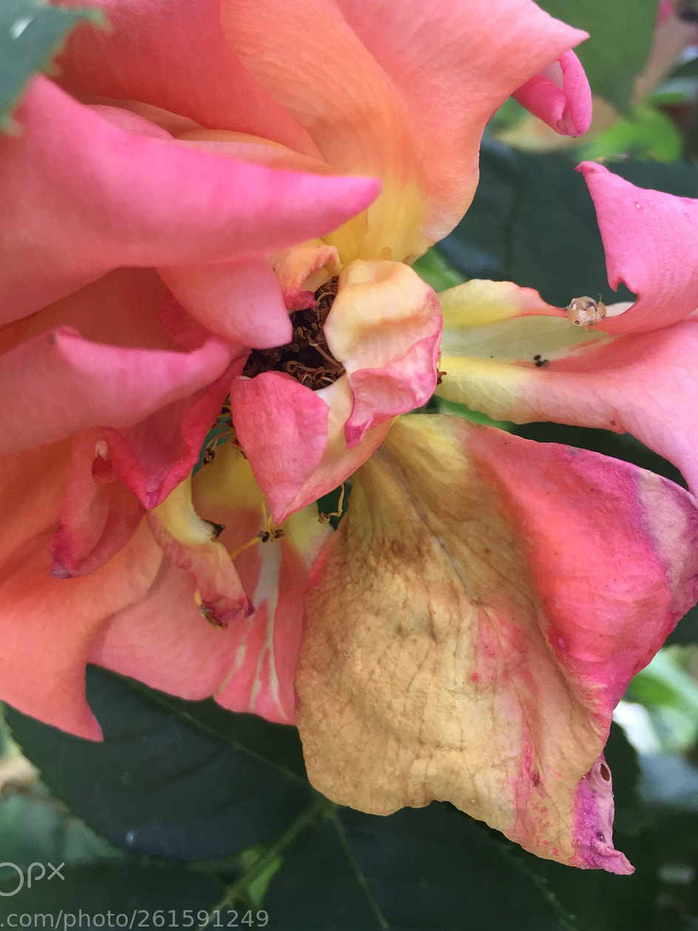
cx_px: 326
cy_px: 383
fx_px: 994
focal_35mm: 37
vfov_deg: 49.9
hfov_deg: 38.7
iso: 50
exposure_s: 1/100
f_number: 2.2
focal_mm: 4.15
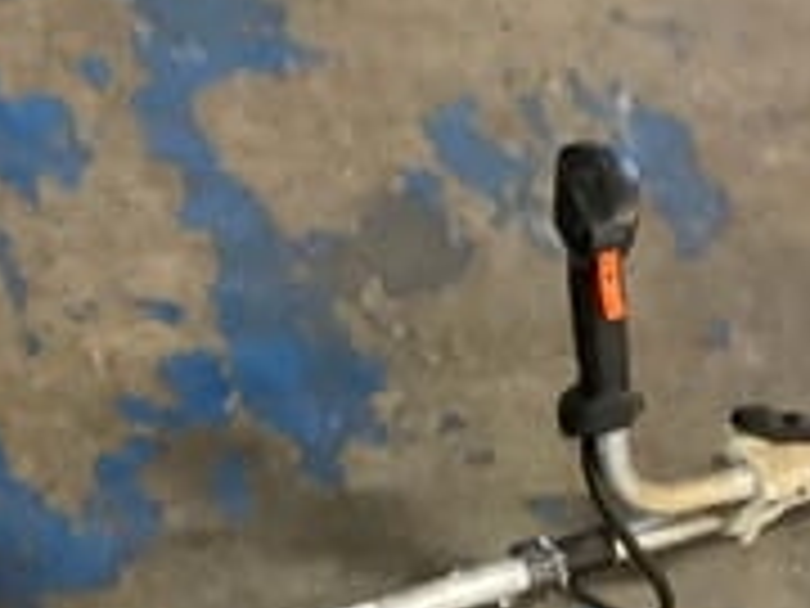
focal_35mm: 86
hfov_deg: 22.7
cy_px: 588
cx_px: 504
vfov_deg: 16.8
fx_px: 2012
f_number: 2.4
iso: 400
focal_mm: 3.3
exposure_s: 1/25
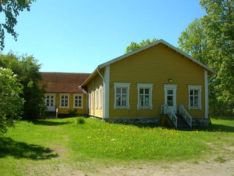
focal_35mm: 38
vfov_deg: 37.7
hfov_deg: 49.0
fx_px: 257
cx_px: 117
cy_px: 88
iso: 50
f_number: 4.8
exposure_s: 1/296
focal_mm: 7.8
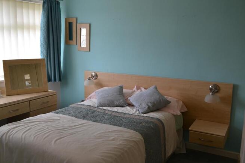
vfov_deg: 36.9
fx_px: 245
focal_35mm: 36
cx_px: 122
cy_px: 82
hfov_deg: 53.1
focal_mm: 24
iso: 400
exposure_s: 1/100
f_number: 5
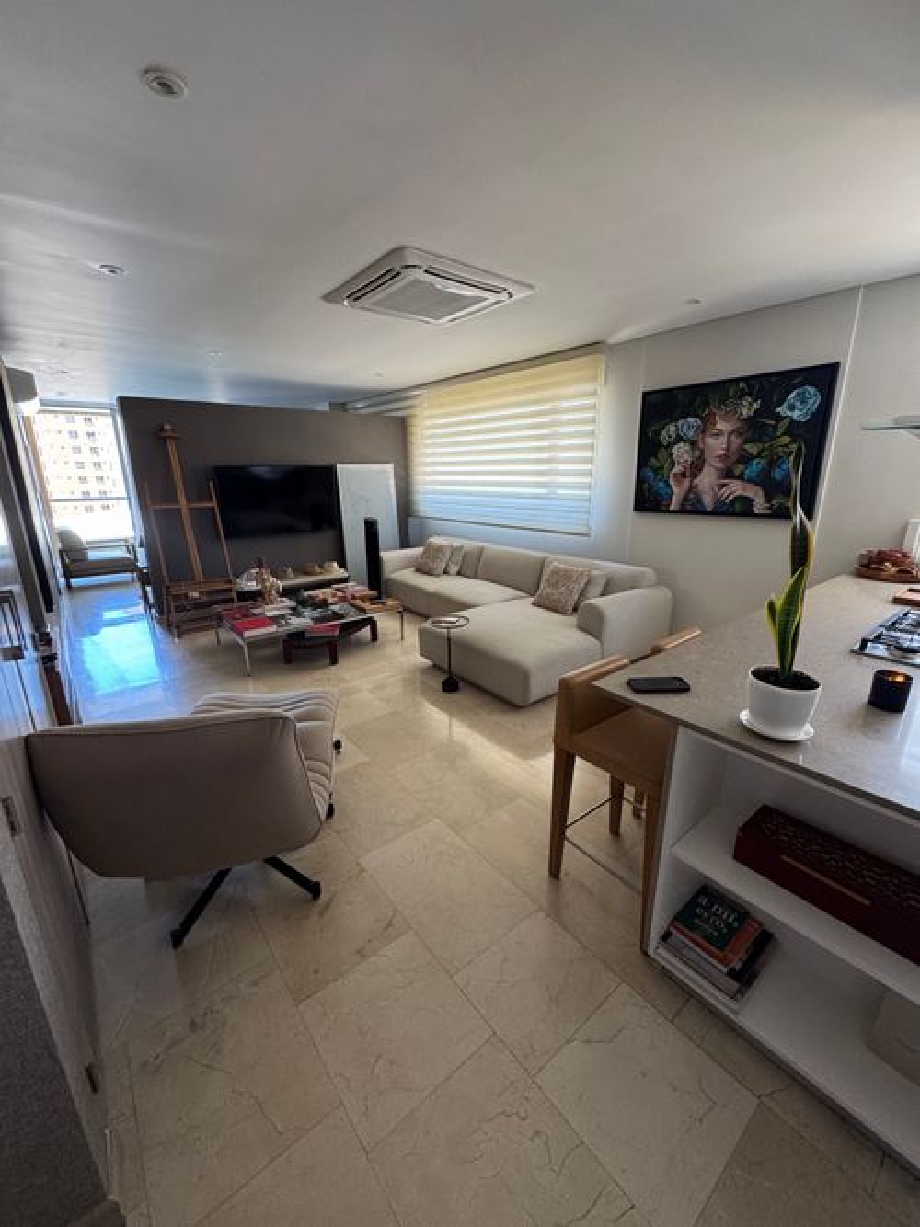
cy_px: 614
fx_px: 496
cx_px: 460
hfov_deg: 85.7
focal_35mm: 14
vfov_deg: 102.1
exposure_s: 1/99
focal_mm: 2.22
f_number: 2.2
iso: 200
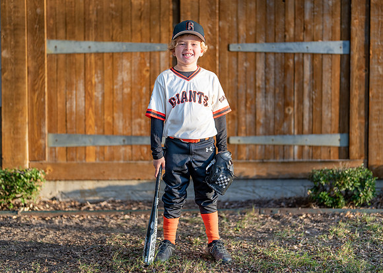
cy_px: 130
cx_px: 193
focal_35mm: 64
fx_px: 691
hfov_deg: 31.0
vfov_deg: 22.4
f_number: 1.2
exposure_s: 1/1250
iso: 100
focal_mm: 50
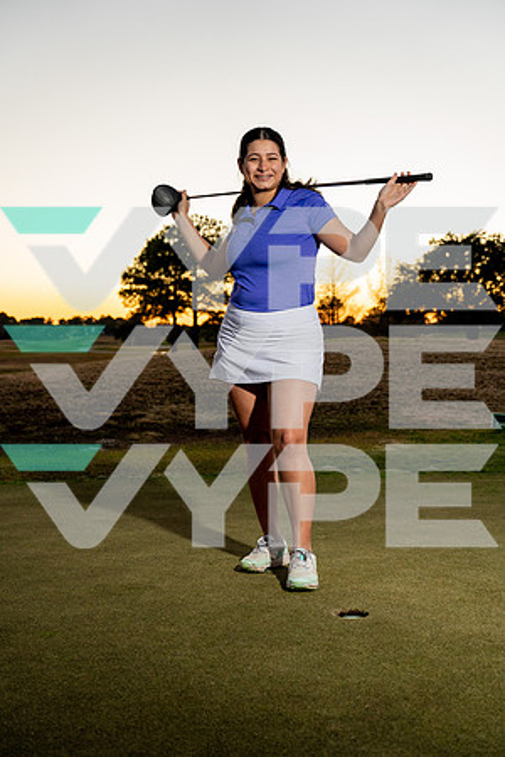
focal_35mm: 50
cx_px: 252
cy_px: 378
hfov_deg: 27.0
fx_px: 1052
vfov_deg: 39.6
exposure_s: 1/250
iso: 640
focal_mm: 50
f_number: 4
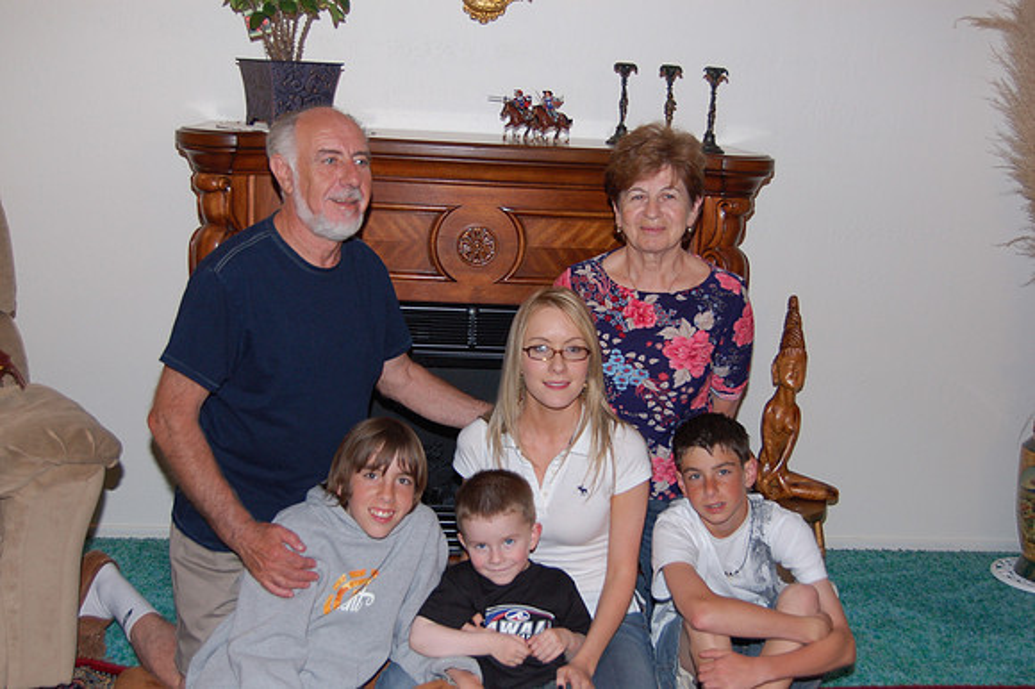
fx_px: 1293
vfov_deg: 29.8
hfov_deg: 43.6
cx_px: 518
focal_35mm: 45
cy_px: 344
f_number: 4.2
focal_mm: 30
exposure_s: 1/60
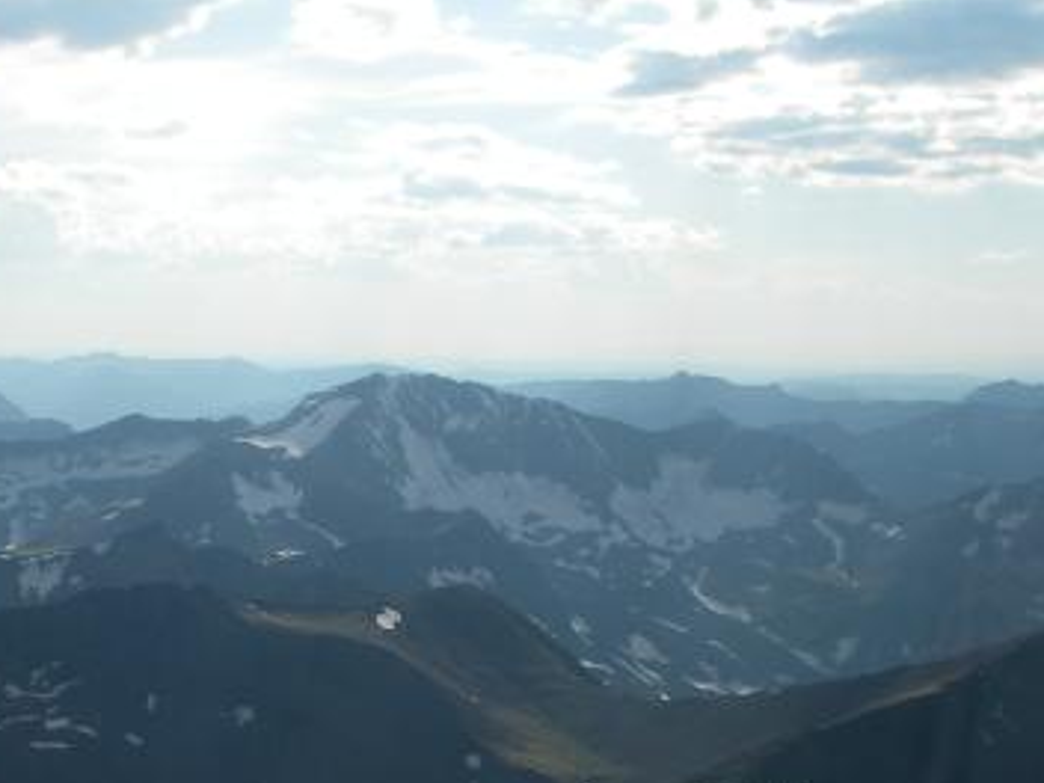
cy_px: 614
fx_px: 2413
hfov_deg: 23.9
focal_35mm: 80
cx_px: 148
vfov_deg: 18.3
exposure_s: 1/320
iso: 64
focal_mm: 7.3
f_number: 6.8
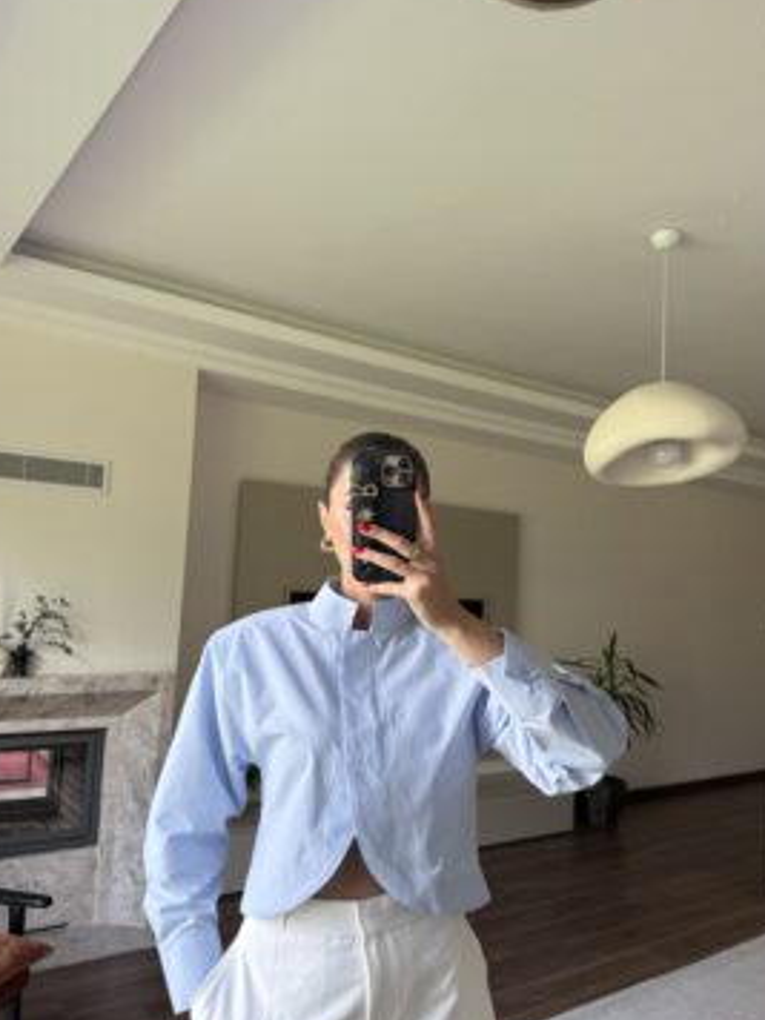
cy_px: 530
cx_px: 384
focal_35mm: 27
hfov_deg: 51.4
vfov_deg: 65.3
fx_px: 796
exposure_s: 1/162
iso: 100
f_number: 1.78
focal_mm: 6.76
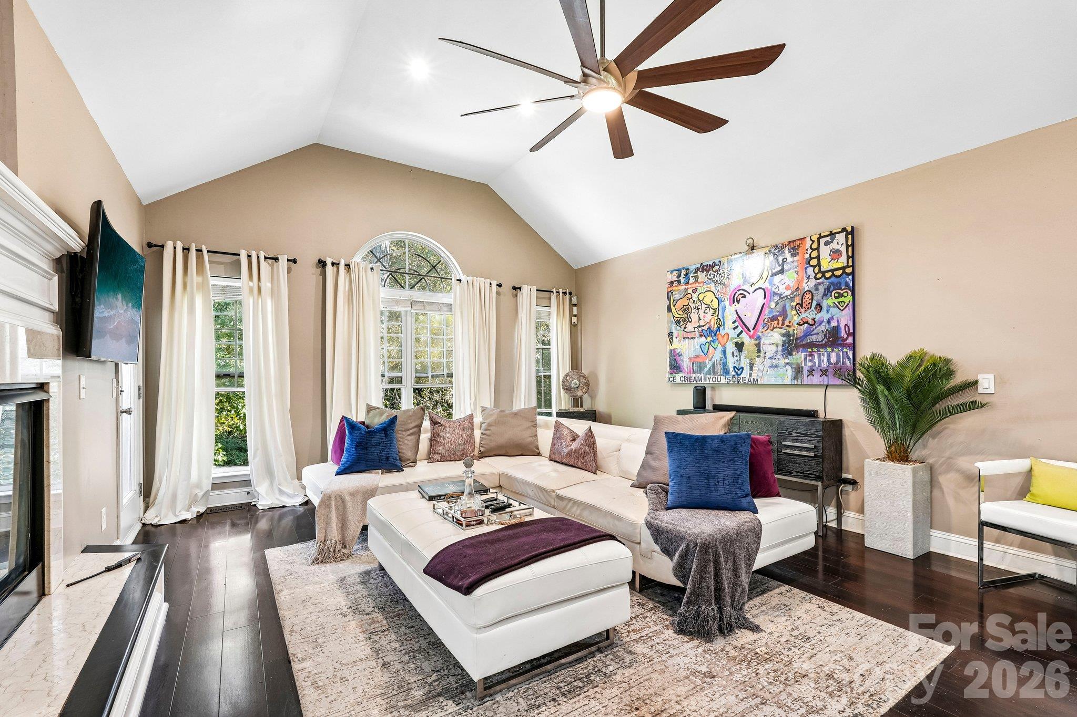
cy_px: 358
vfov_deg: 73.7
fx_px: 479
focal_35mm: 16
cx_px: 538
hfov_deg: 96.7
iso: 400
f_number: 8
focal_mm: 16
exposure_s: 1/3.33
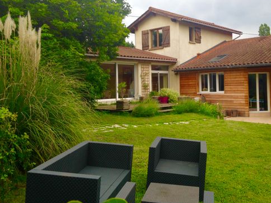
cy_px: 81
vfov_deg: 35.0
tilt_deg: +0.2
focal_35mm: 41
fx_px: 321
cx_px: 168
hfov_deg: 45.4
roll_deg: +2.8
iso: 50
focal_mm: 4.12
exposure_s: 1/259
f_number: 2.4
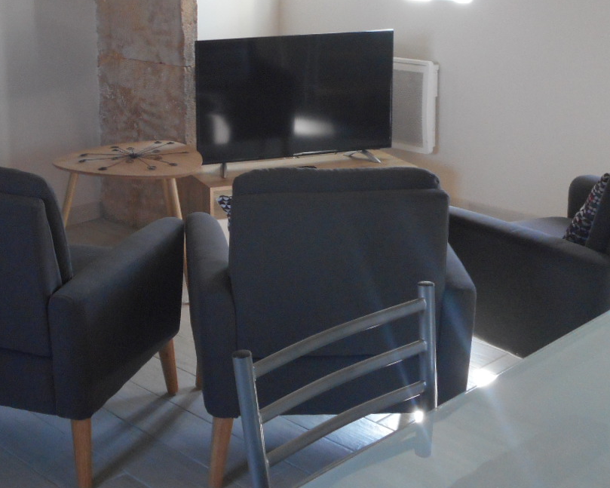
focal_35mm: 56
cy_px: 94
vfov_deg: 26.6
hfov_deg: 32.9
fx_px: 1011
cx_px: 151
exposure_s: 1/30
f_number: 4
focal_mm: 5.2
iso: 220
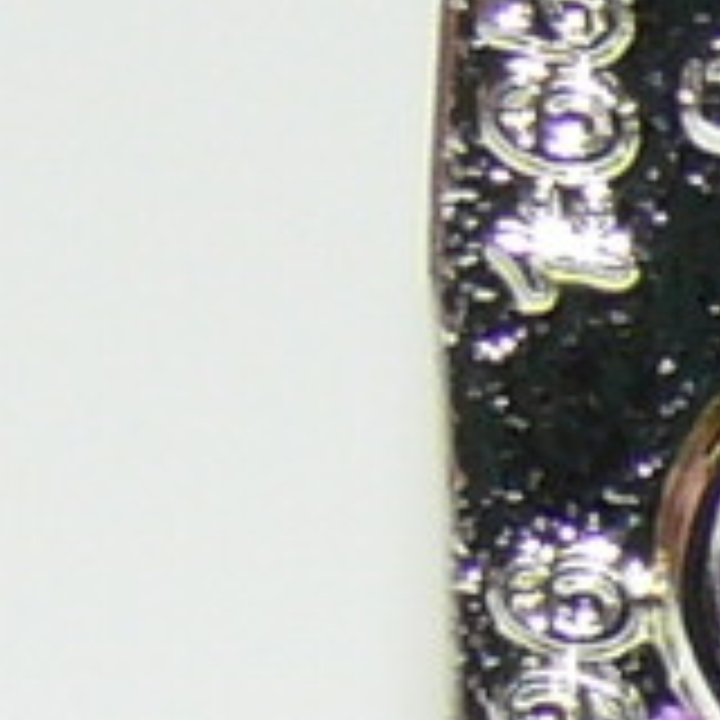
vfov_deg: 2.1
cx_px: 3380
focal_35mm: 822
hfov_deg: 2.1
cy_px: 464
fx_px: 19343
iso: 100
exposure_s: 1/30
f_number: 4
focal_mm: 12.8
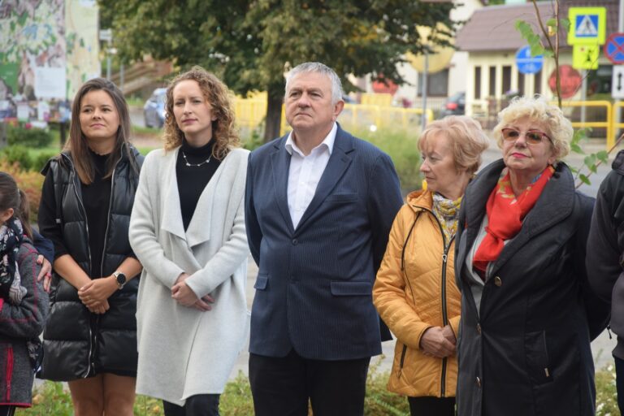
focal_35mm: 158
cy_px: 208
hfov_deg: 13.0
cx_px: 312
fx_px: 2730
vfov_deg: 8.7
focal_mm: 105
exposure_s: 1/200
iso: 400
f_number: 7.1
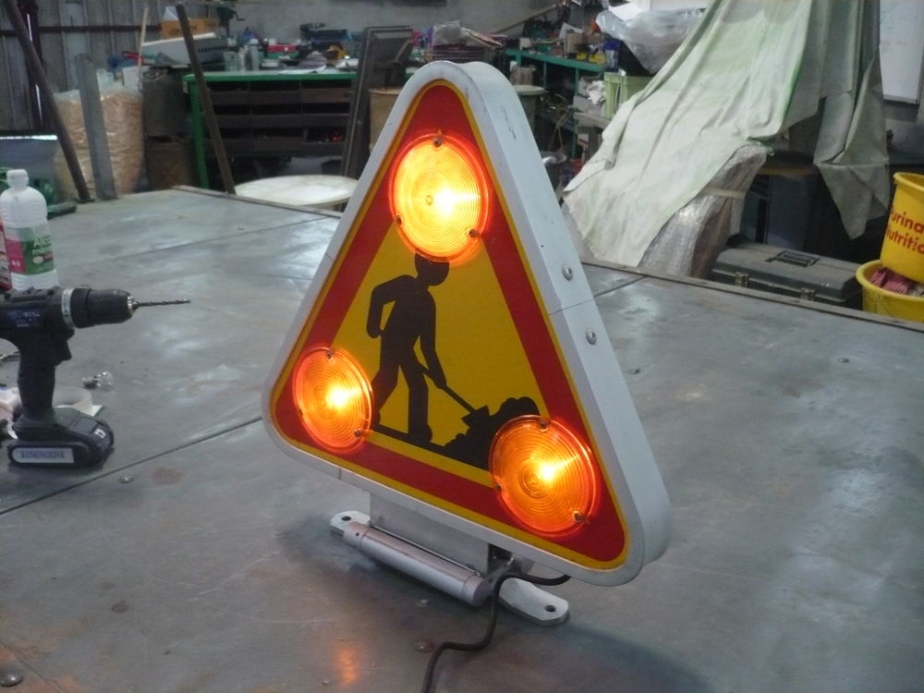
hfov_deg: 52.6
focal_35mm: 35
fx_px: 934
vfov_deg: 40.7
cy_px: 346
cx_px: 462
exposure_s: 1/13
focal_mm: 5.8
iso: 400
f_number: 2.8
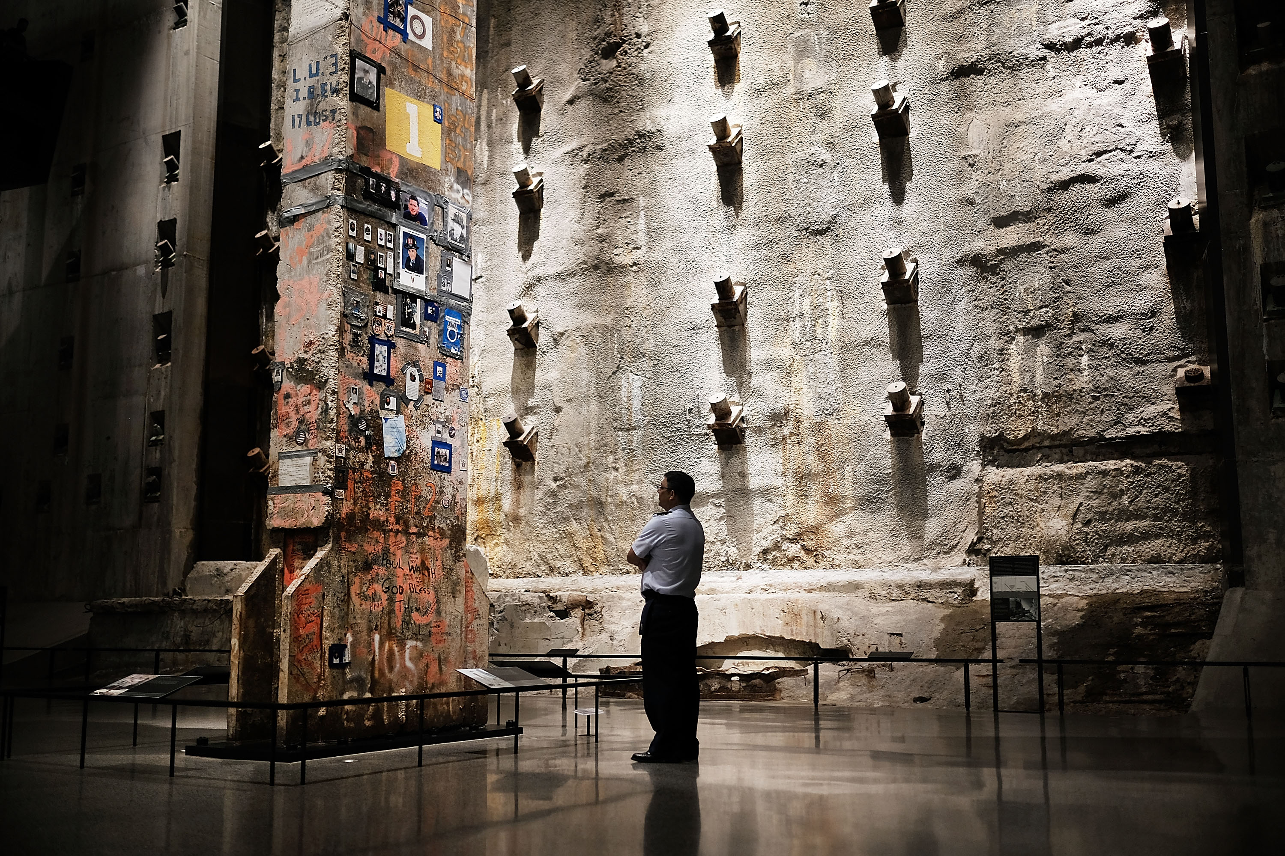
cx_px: 642
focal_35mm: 35
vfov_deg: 37.9
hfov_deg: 54.4
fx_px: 1249
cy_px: 428
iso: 250
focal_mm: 23
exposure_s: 1/60
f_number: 1.4
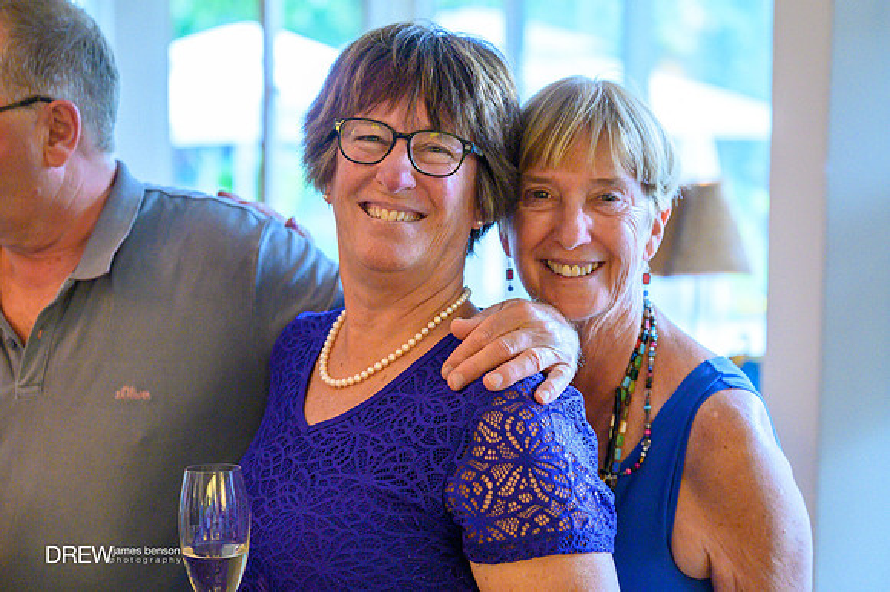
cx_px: 436
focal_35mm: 81
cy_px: 283
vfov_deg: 16.8
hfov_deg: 25.0
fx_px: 2007
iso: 2500
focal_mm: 70
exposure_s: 1/200
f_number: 3.5
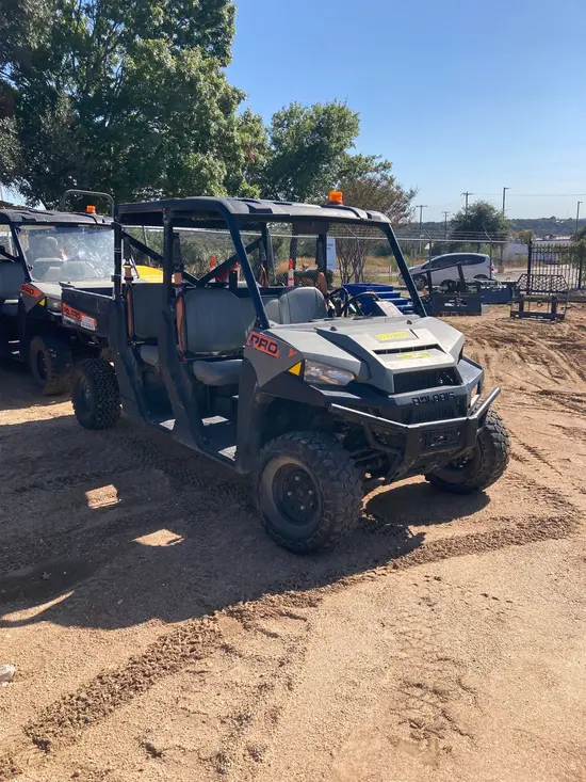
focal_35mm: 28
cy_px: 391
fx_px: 632
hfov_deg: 49.8
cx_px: 293
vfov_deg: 63.4
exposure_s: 1/1869
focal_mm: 3.99
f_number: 1.8
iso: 20
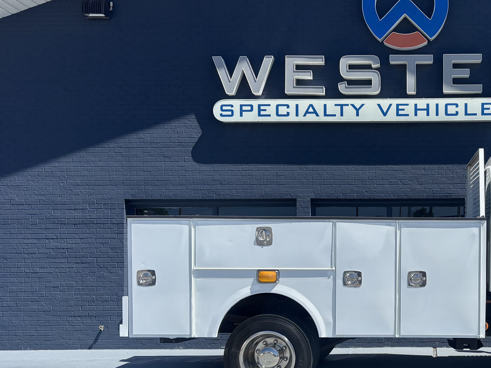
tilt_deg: -0.4
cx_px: 418
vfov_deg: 30.0
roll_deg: -0.1
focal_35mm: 48
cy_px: 258
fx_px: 681
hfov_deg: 37.7
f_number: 1.6
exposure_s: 1/3205
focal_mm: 5.96
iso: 50
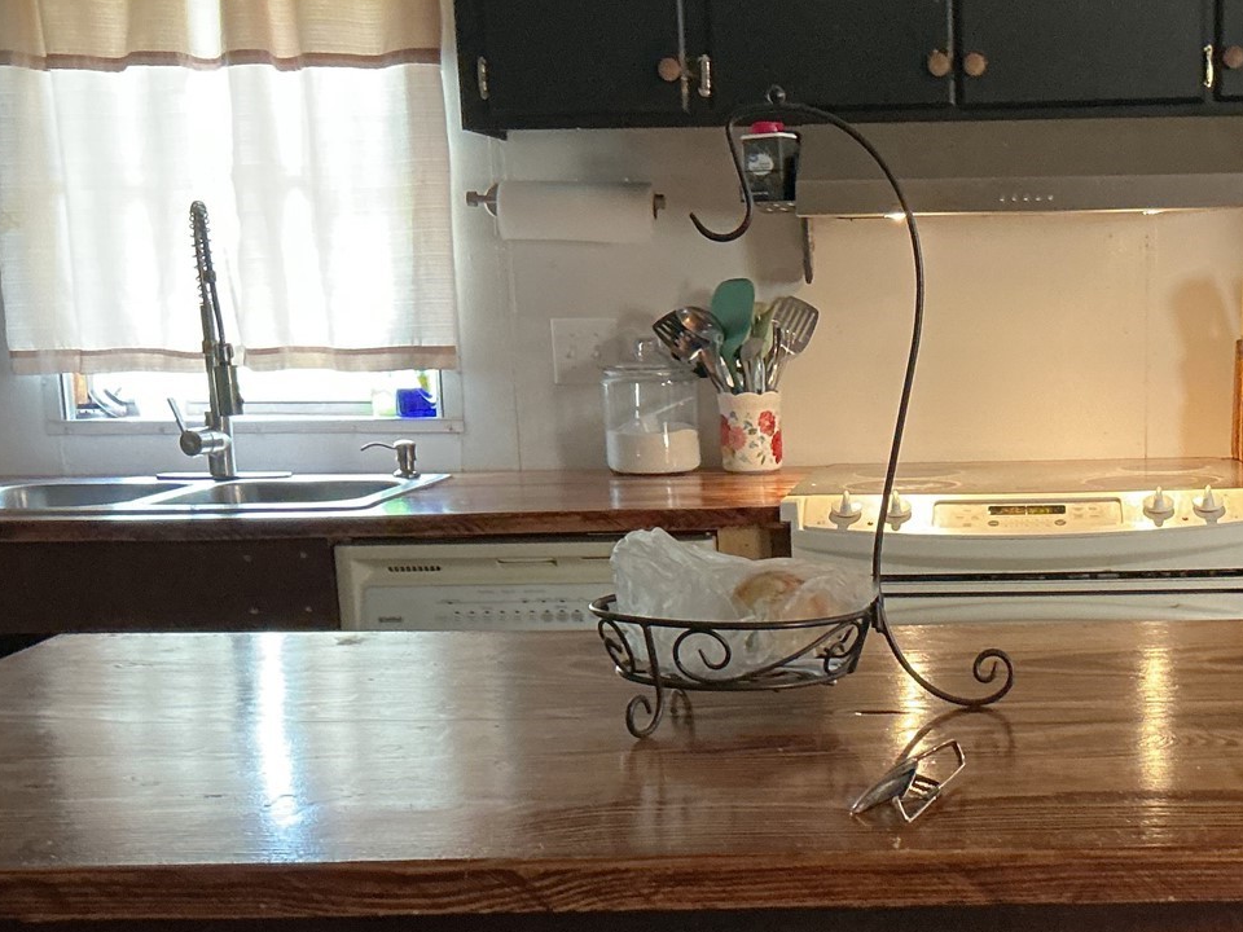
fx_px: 2083
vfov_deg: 24.9
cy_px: 713
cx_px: 981
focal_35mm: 58
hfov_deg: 32.4
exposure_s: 1/40
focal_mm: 3
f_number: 1.8
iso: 250
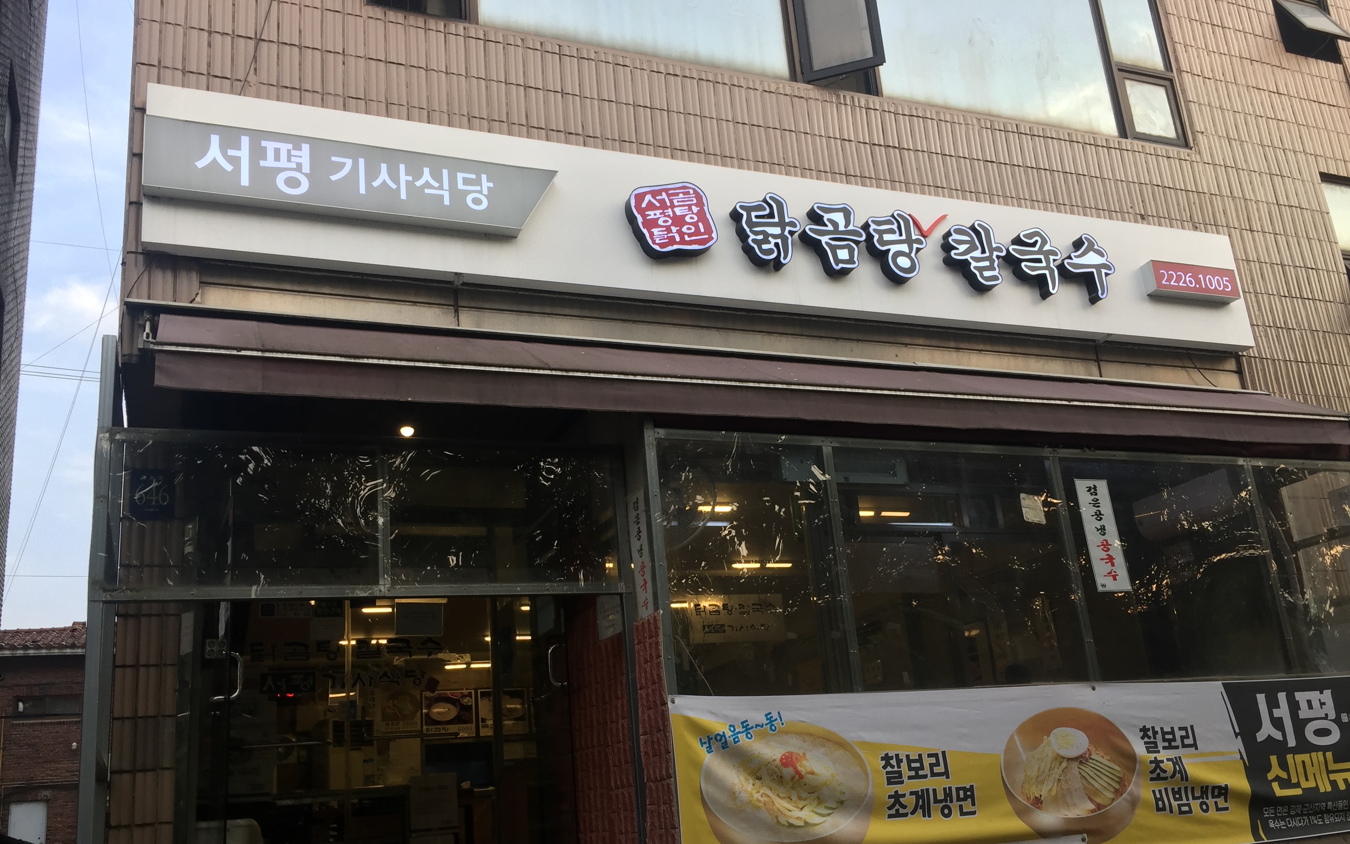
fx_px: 1141
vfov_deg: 40.5
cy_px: 474
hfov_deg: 61.2
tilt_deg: +15.7
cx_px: 675
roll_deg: +5.4
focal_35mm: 31
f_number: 2.2
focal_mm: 4.15
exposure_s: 1/120
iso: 40
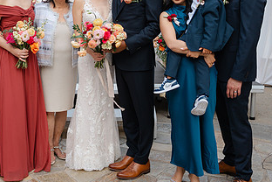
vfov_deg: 25.6
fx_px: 393
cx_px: 81
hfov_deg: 37.6
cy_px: 42
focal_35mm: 52
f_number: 4
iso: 100
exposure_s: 1/125
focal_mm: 28
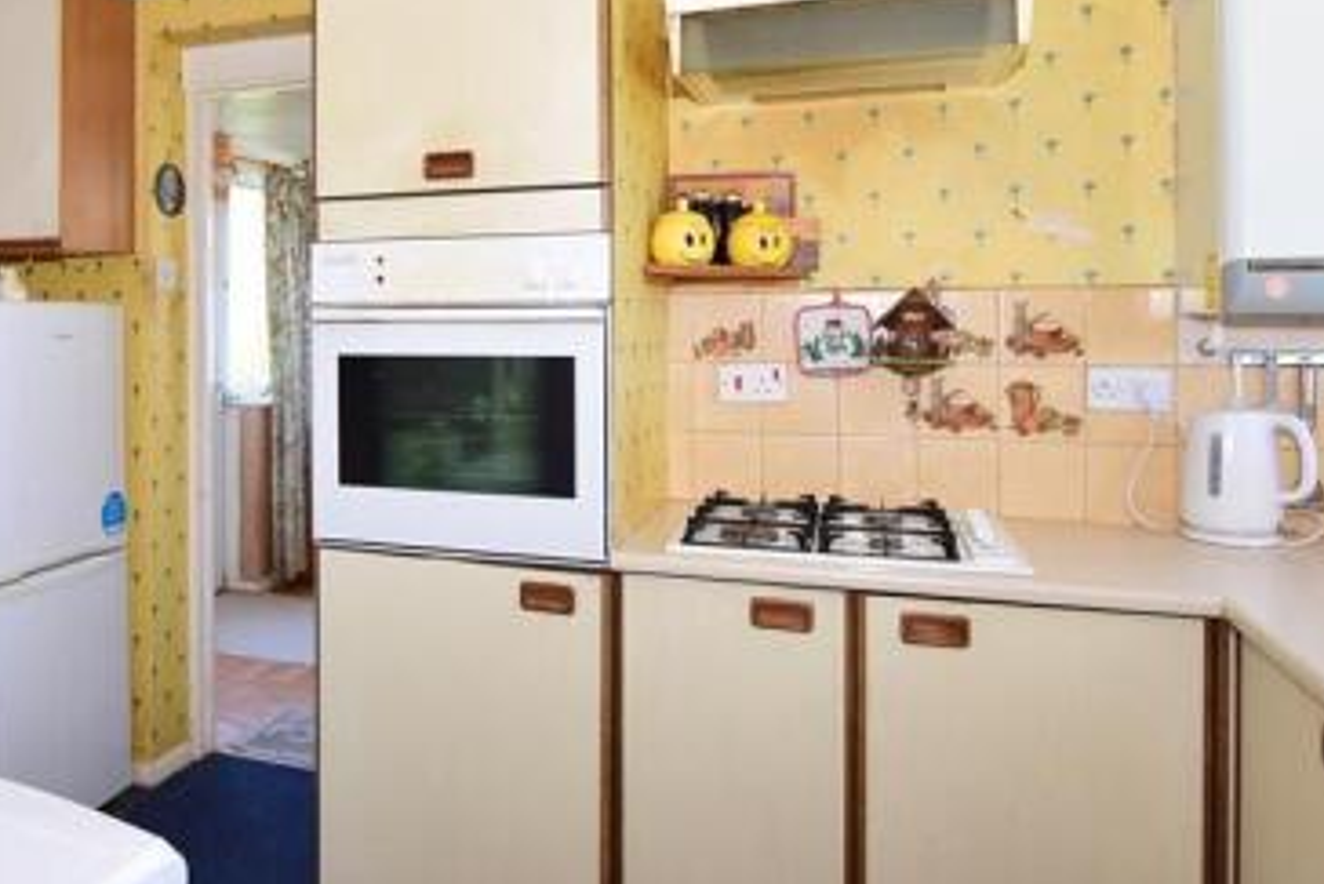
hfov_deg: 65.3
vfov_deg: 47.4
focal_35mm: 27
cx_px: 422
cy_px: 315
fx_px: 993
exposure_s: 1/50
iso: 250
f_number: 5
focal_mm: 10
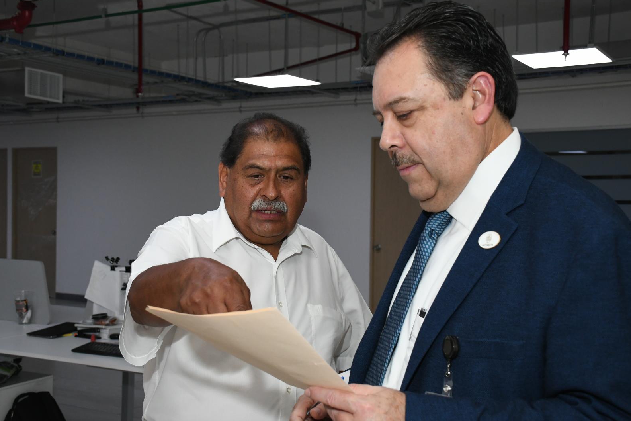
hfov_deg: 42.7
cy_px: 210
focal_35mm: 46
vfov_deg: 29.3
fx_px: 806
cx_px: 320
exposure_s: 1/200
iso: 2000
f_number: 6.3
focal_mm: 30
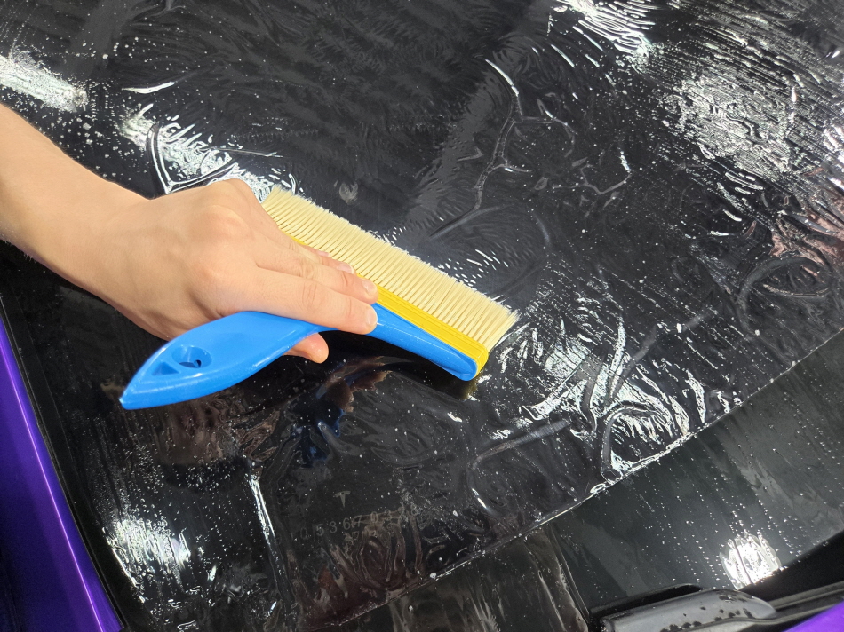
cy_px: 316
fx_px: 561
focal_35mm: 23
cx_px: 422
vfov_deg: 58.9
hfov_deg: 73.9
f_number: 1.8
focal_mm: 5.4
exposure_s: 1/120
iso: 250
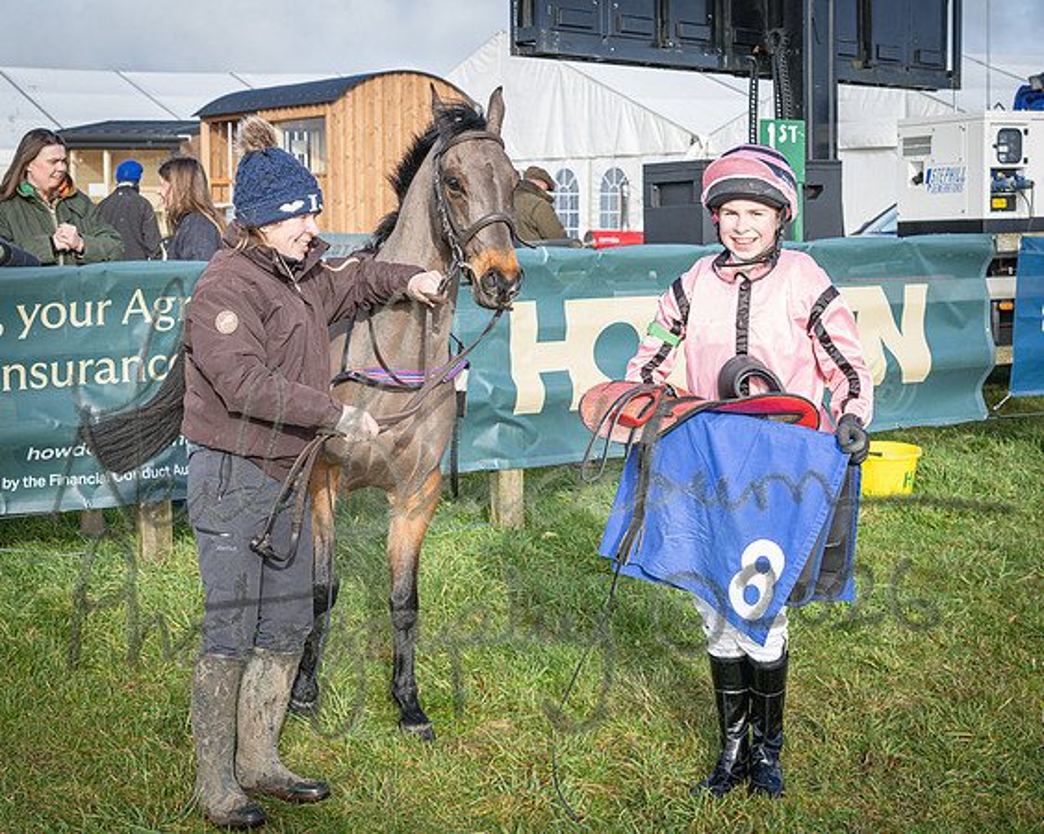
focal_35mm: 59
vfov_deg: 26.0
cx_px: 417
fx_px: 1810
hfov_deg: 32.1
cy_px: 417
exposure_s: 1/1250
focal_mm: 35
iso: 400
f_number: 4
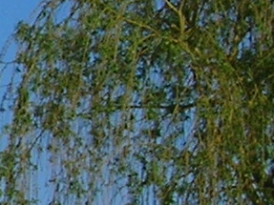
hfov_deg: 6.7
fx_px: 2144
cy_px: 152
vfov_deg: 5.5
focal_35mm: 271
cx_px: -498
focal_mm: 5.7
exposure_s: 1/670
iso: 50
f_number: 4.9
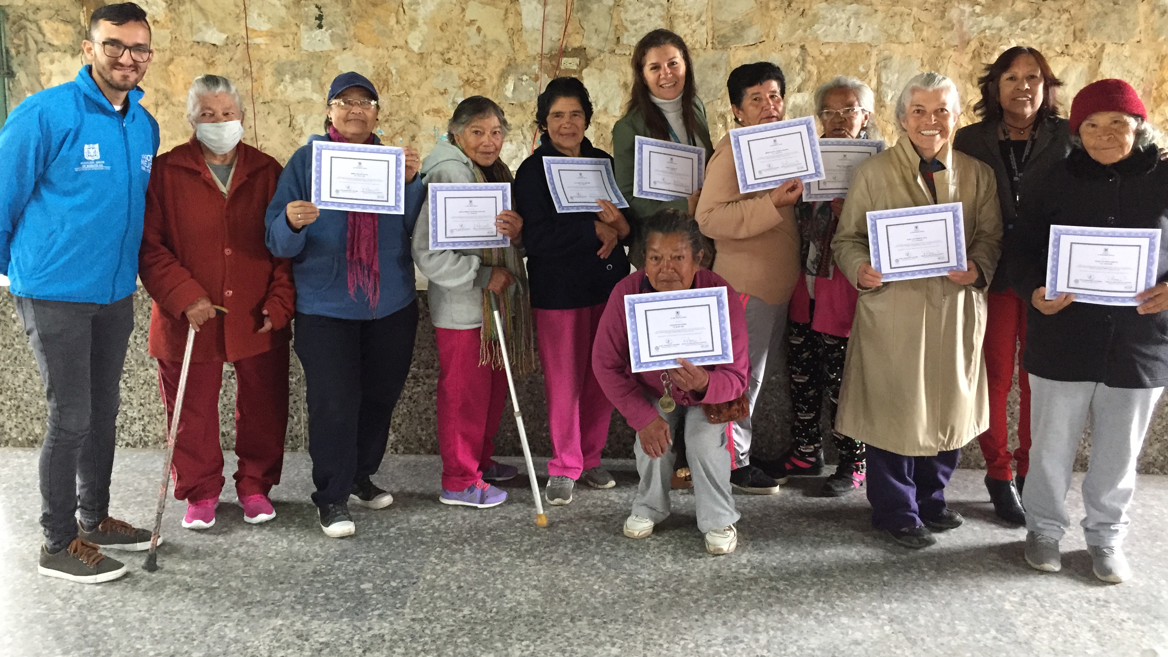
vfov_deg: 36.5
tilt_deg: -8.9
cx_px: 590
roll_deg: +0.2
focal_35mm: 32
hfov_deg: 61.0
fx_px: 991
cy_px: 246
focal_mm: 4.15
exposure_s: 1/30
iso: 250
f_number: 2.2
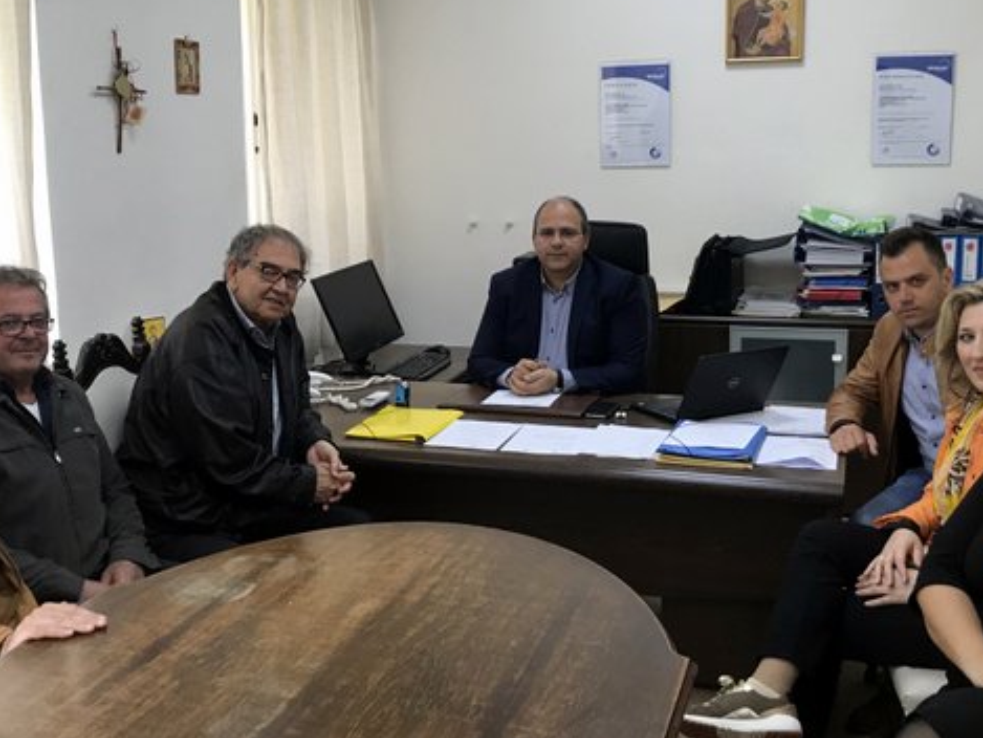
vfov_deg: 33.6
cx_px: 446
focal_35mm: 43
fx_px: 1221
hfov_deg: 43.8
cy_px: 331
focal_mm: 3.99
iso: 25
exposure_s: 1/33
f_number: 1.8
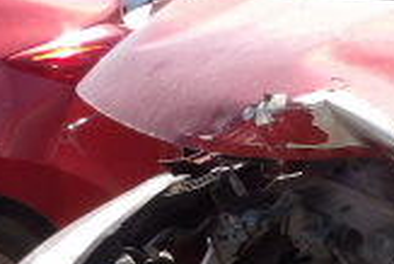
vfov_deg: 13.5
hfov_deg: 17.9
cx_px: 641
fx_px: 1073
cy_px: 332
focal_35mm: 98
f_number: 3.2
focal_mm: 4.3
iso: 100
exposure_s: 1/759
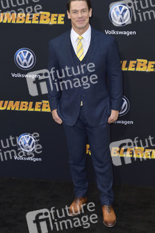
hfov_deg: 20.3
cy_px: 114
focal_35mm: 67
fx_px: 432
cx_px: 82
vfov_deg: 30.1
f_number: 6.3
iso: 250
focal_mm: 56
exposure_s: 1/250
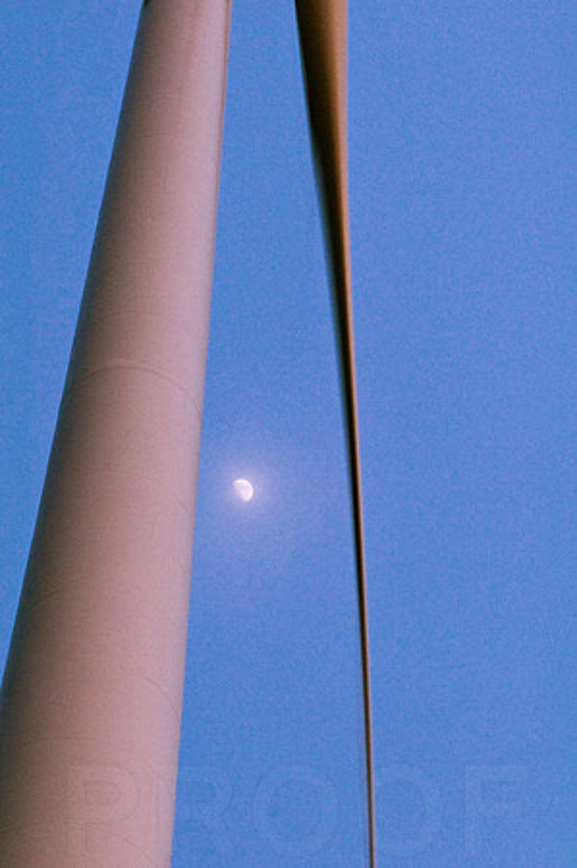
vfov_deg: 19.5
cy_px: 434
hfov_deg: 13.0
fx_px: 2530
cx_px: 288
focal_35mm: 105
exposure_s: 1/2
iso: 200
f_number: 11
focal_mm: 70
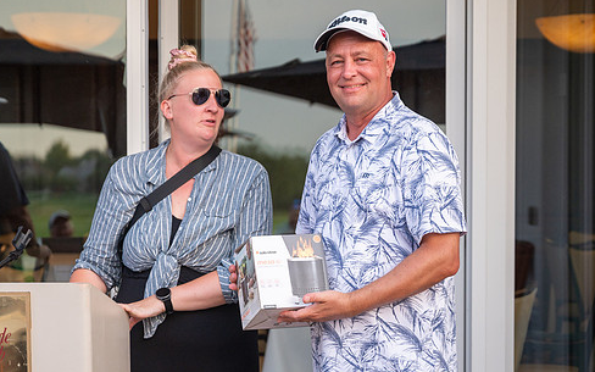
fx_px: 1573
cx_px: 289
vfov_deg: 13.5
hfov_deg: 21.4
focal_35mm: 97
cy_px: 264
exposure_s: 1/500
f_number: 4
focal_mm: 70
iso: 500
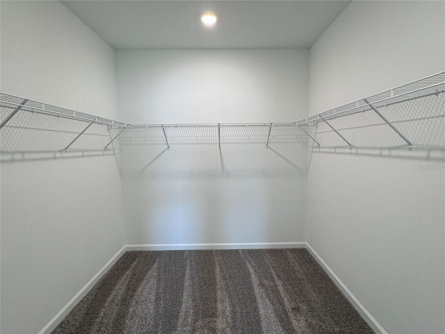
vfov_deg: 85.7
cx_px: 222
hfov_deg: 102.1
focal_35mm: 14
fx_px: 180
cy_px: 167
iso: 250
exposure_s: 1/120
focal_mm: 2.22
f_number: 2.2
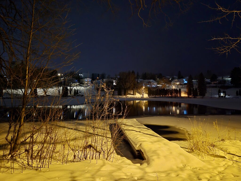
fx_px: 160
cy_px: 90
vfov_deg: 58.9
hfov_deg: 73.9
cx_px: 120
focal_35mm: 23
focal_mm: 5.4
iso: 1600
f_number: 1.8
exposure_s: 1/20
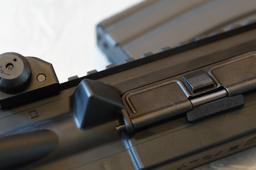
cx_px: 138
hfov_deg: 21.2
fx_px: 682
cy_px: 119
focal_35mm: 96
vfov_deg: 14.2
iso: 200
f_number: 2.8
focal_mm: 49
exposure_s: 1/6
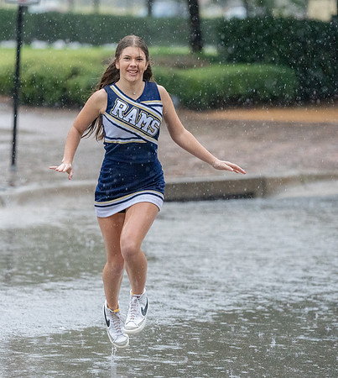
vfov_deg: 7.2
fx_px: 3012
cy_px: 202
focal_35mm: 257
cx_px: 133
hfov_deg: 6.4
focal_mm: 178
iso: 12800
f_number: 3.5
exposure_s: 1/1000
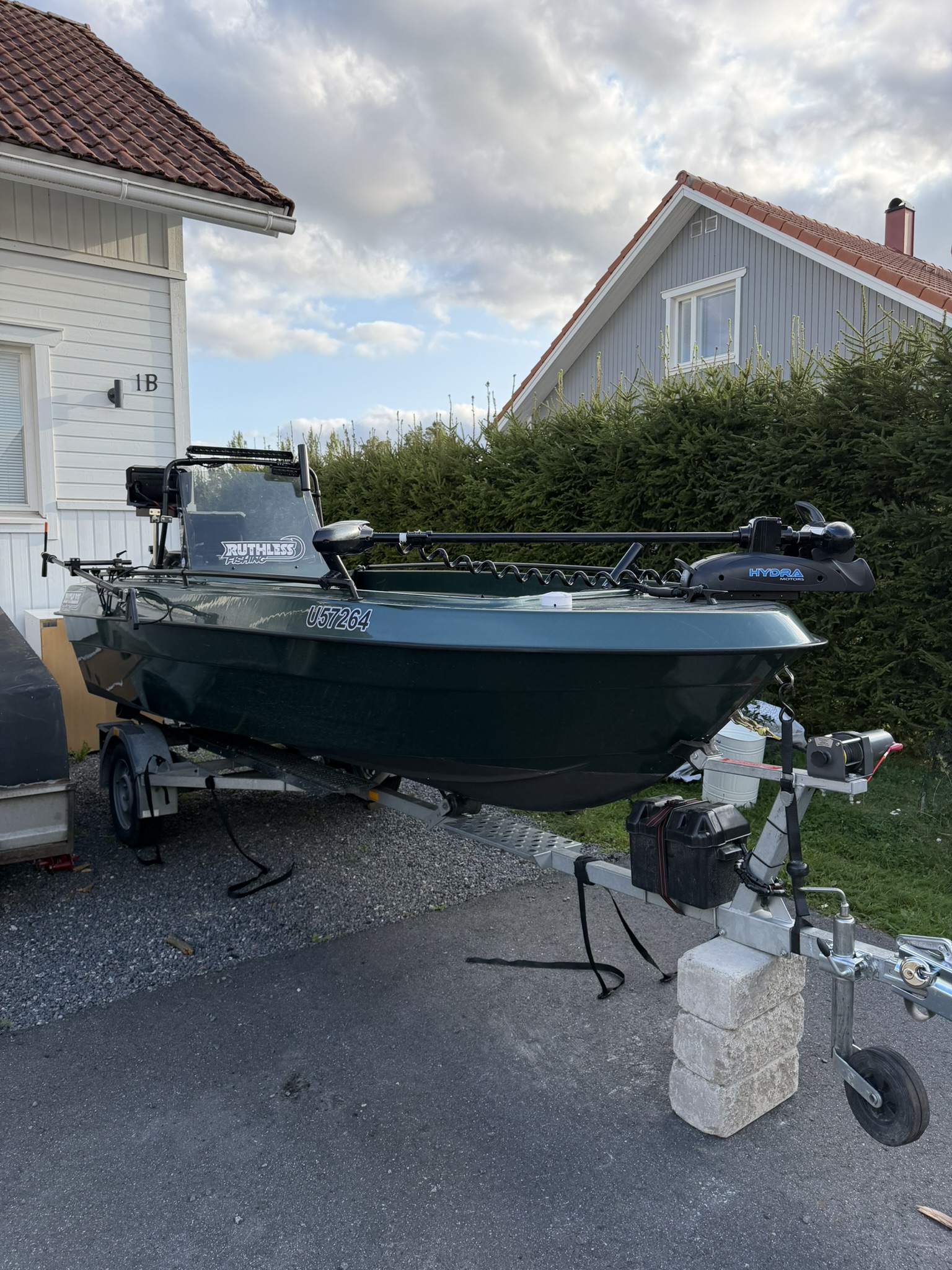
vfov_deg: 71.6
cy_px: 635
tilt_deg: -5.3
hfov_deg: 56.8
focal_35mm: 24
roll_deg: +1.0
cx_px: 476
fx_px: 880
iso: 100
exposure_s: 1/1855
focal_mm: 6.76
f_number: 1.78
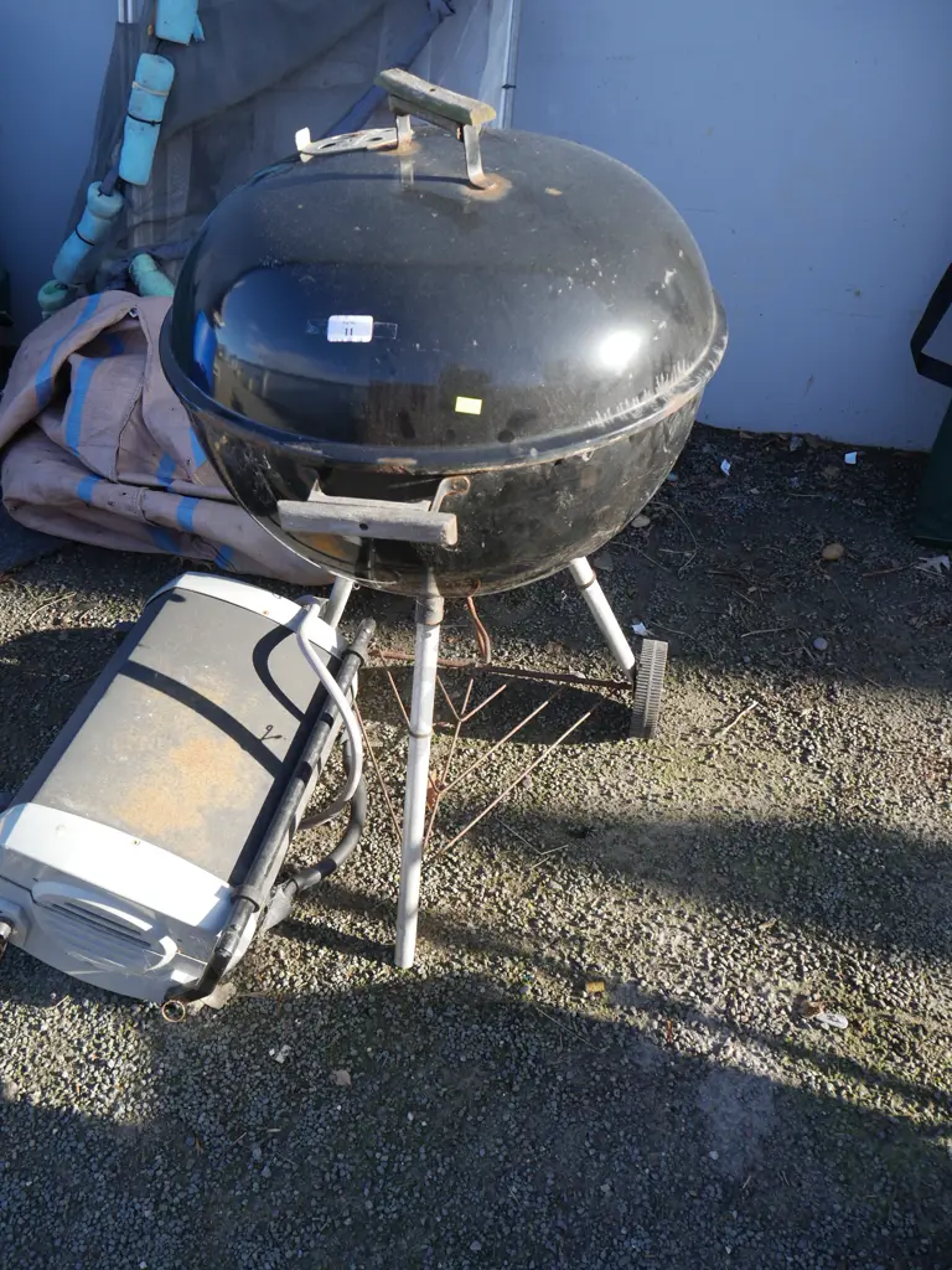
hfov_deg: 49.7
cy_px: 635
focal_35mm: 28
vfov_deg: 63.4
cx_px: 476
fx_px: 1027
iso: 200
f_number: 5
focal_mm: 14
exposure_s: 1/200
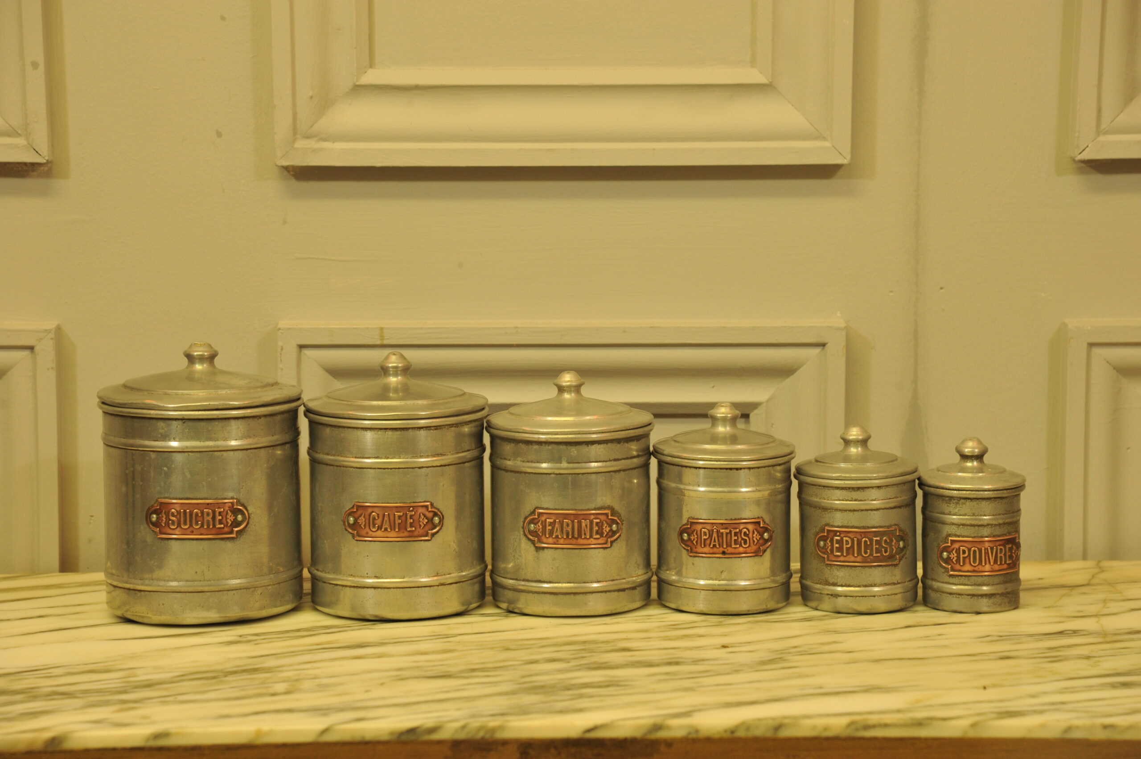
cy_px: 380
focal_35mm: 120
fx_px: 3801
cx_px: 570
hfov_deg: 17.1
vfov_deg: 11.4
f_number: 7.1
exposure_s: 1/50
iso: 1250
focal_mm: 120
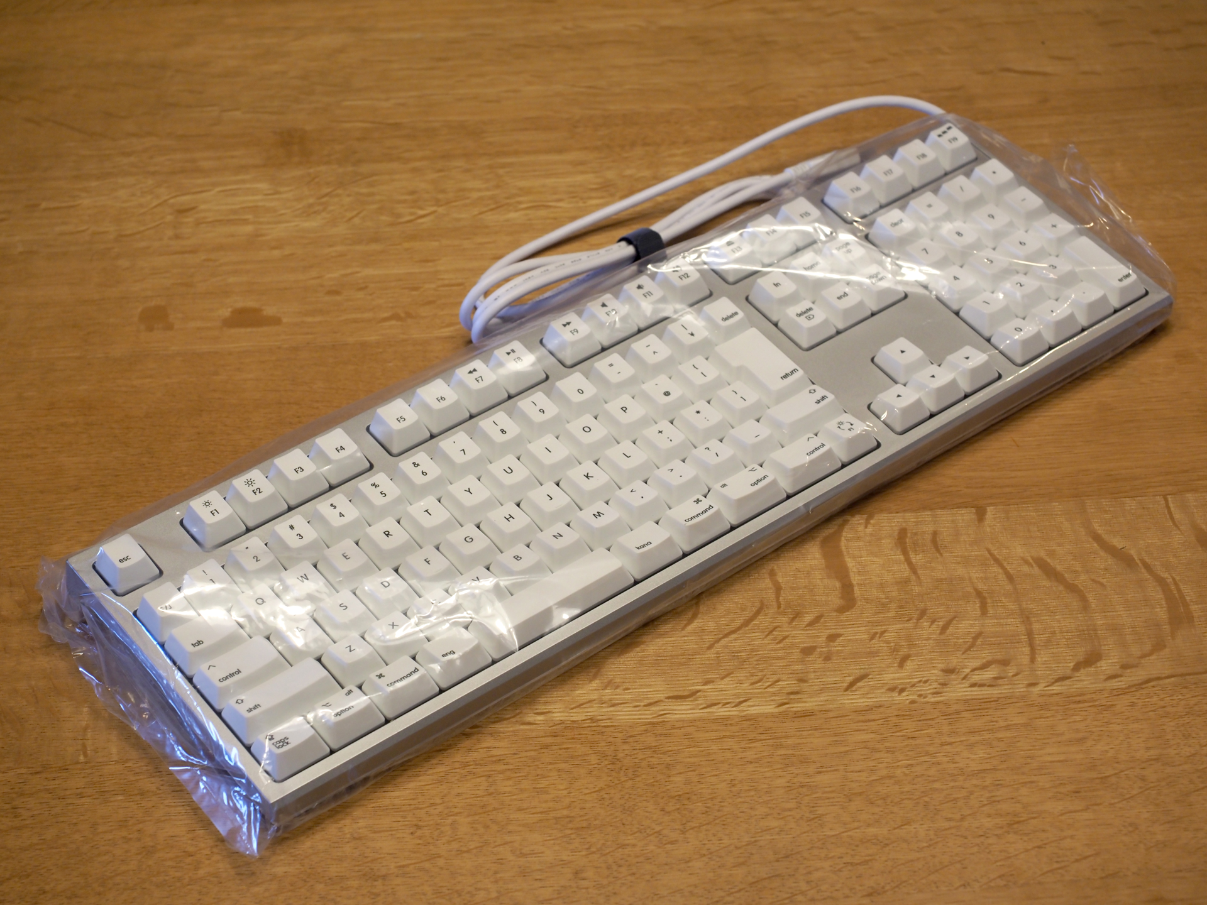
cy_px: 452
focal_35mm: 80
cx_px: 604
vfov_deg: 18.4
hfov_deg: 24.4
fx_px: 2789
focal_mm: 40
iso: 400
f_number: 4.5
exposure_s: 1/100
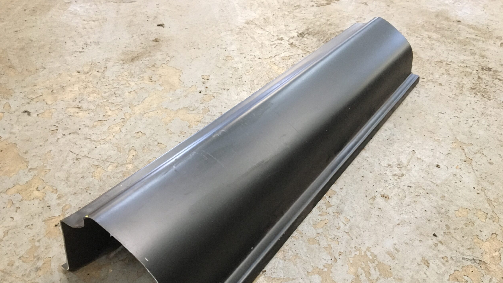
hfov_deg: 61.0
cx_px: 253
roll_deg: -3.3
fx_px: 427
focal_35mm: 32
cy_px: 187
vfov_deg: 36.3
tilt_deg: -39.7
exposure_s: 1/17
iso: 200
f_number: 2.2
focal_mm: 4.15
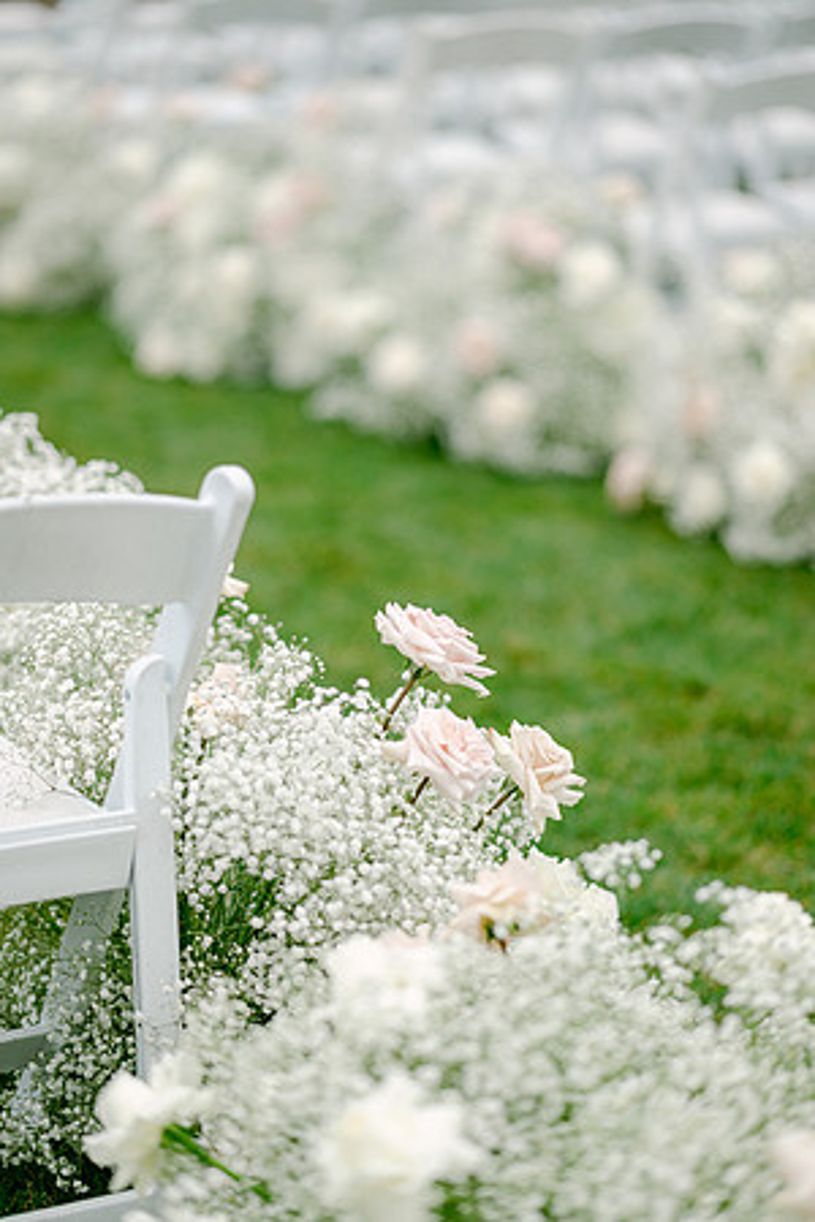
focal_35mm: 105
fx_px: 3565
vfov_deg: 19.5
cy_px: 611
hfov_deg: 13.0
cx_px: 408
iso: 200
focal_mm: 105
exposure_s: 1/10000
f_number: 1.8
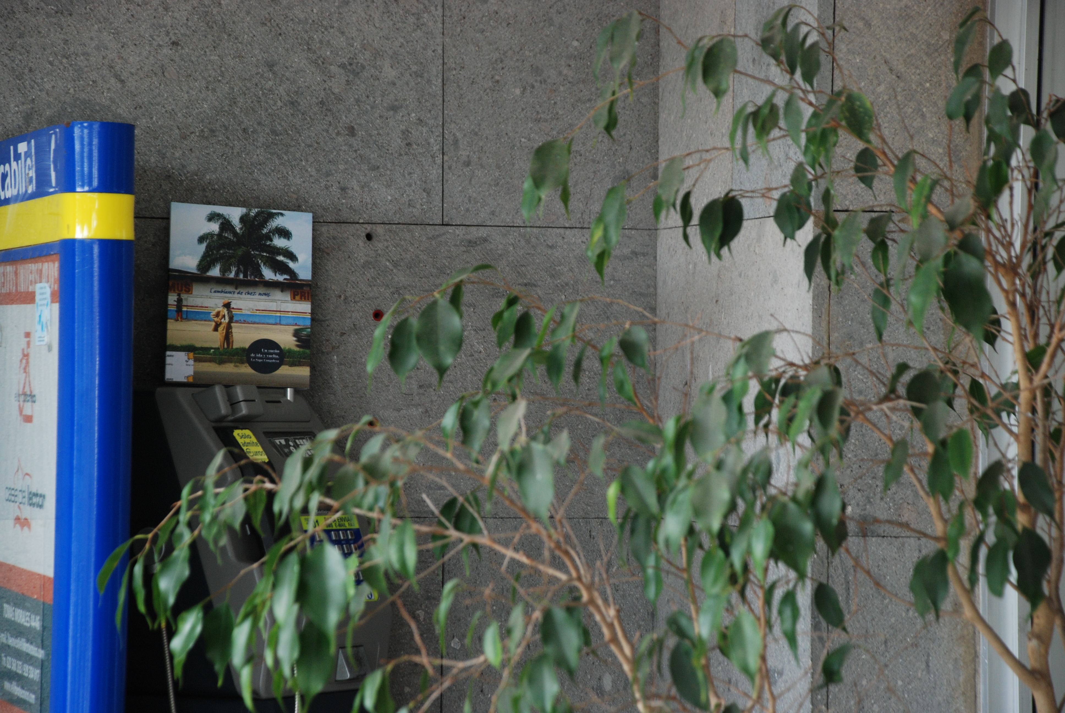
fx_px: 4221
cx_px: 532
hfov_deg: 14.4
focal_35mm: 142
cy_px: 356
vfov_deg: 9.7
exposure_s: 1/50
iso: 400
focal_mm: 95
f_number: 5.6
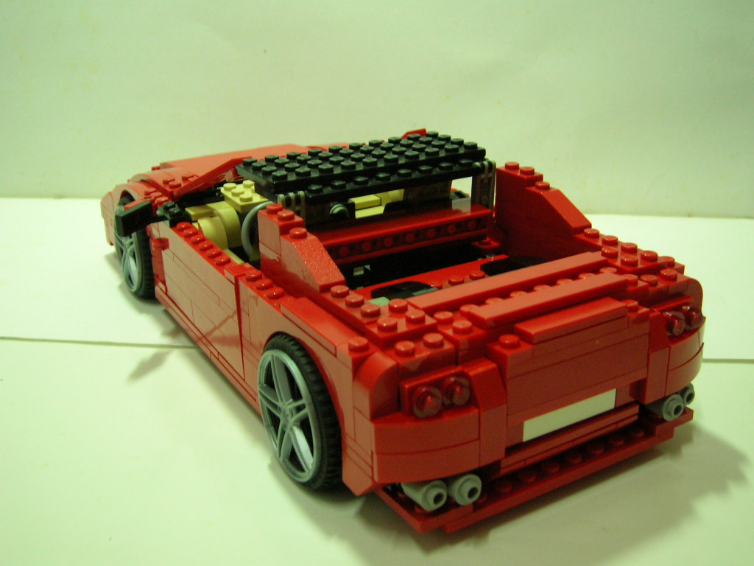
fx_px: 828
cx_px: 377
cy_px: 283
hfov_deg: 49.0
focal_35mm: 38
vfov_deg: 37.7
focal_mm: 6.4
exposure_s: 1/4.3
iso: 130
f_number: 3
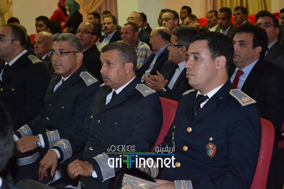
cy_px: 94
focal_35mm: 72
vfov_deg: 18.9
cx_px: 142
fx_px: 568
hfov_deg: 28.1
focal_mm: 48
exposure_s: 1/60
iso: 3200
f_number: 5.6
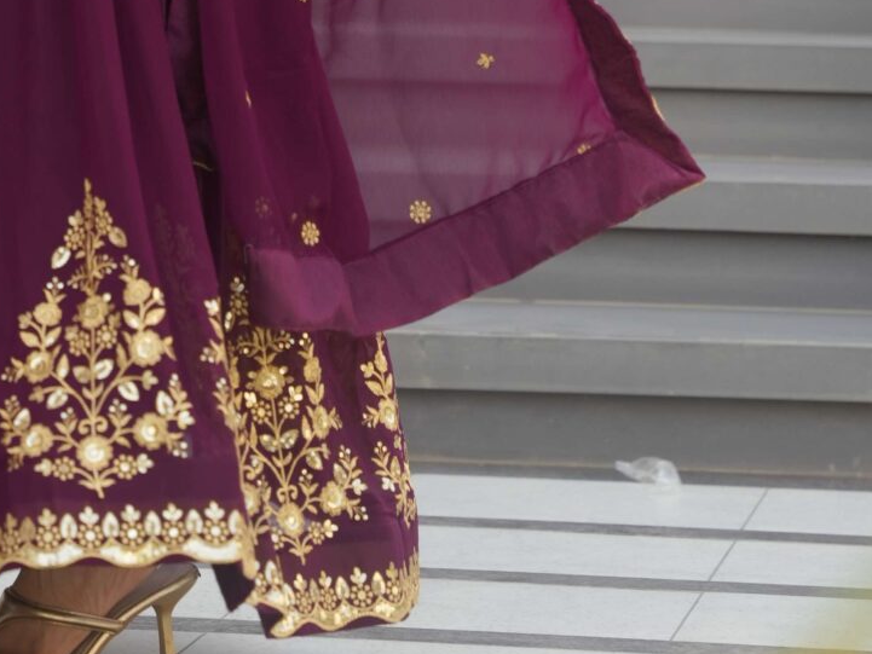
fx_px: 6022
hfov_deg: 8.2
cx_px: 10
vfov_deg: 6.1
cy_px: -520
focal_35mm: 239
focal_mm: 70
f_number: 4
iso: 320
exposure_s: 1/500
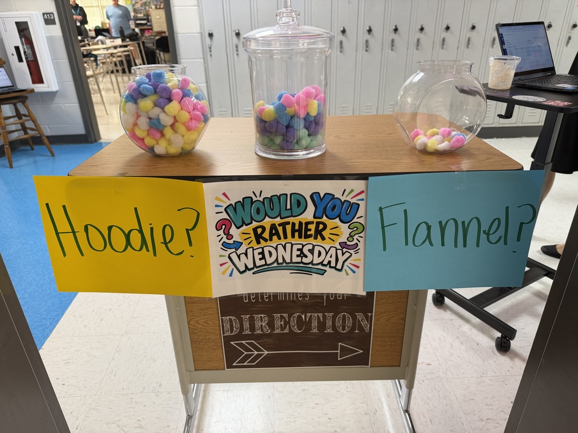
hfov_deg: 71.6
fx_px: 401
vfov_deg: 56.8
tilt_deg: -26.2
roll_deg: +1.4
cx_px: 289
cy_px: 216
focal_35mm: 24
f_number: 1.78
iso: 200
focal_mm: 6.76
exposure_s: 1/60
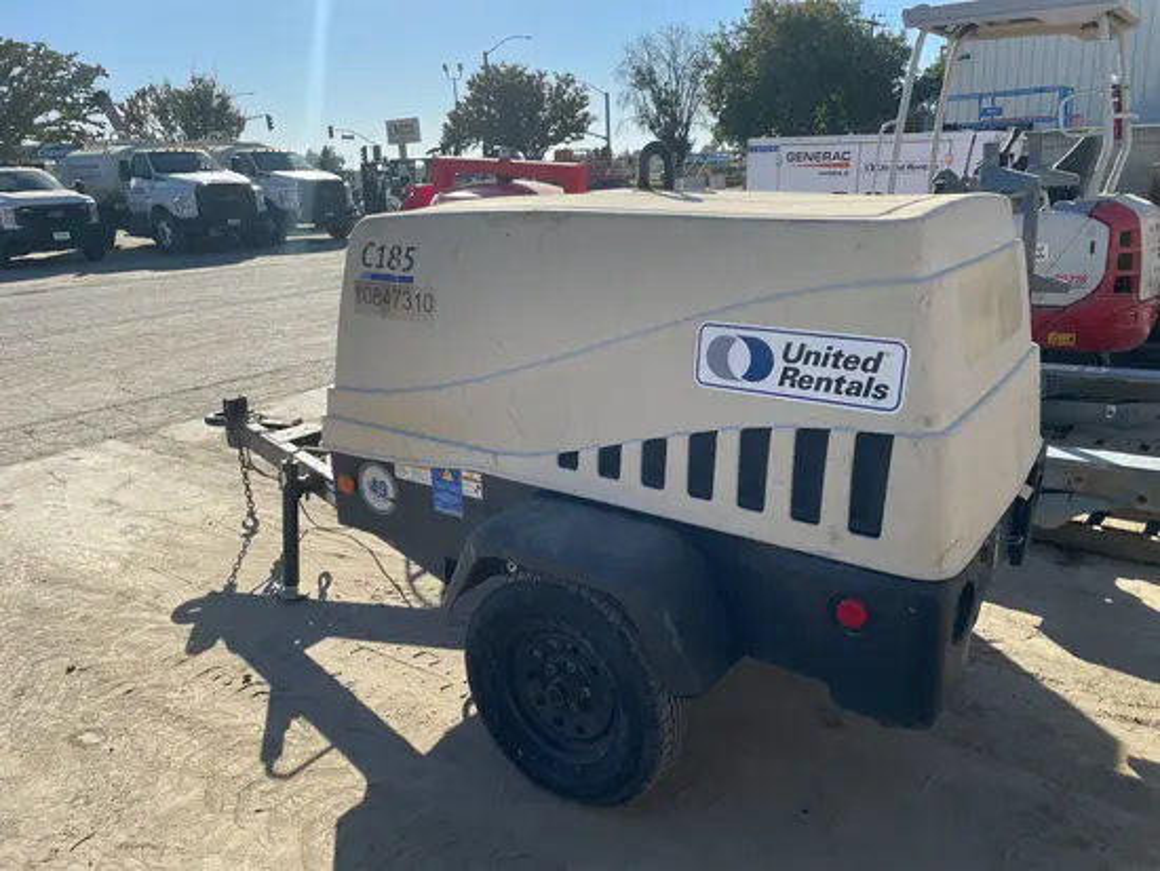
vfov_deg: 53.1
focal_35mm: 26
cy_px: 436
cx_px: 580
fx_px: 872
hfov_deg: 67.3
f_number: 1.6
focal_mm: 4.2
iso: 32
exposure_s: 1/2747
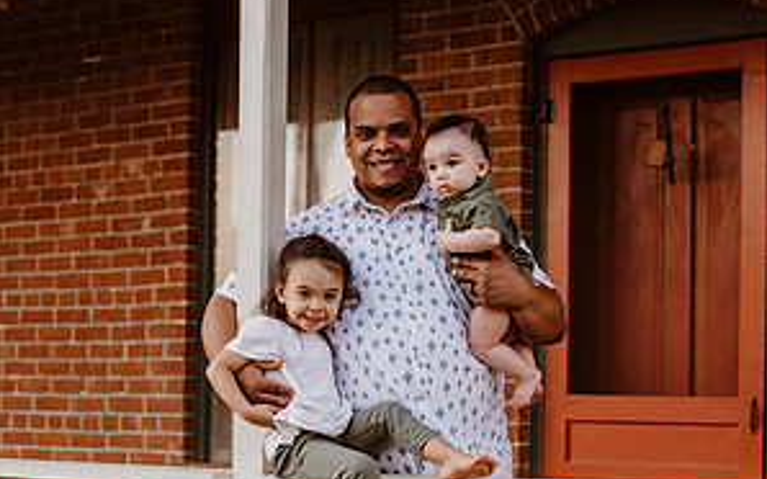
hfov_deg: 26.8
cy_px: 394
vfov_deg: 16.8
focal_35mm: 77
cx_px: 384
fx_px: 1609
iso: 640
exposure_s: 1/200
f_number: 3.2
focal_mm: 50
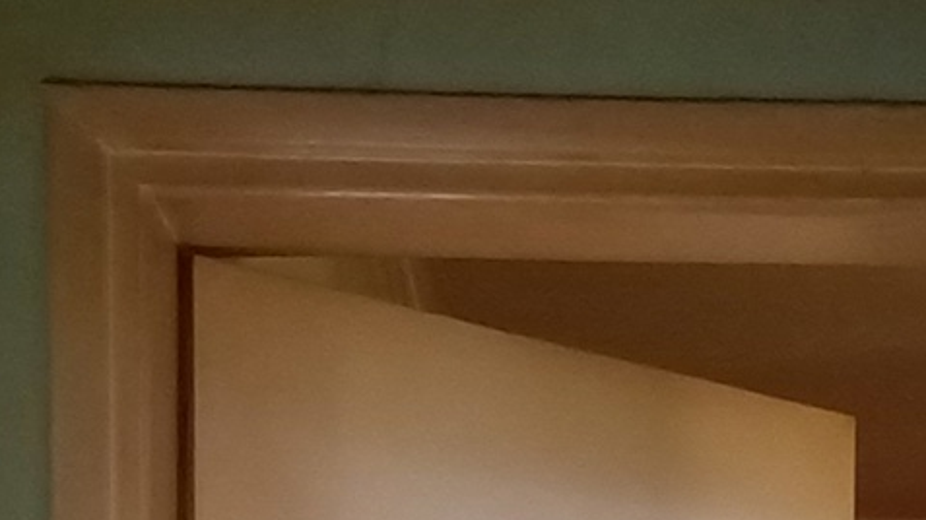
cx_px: 588
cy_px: 900
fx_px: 1399
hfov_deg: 36.4
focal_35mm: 57
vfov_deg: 17.6
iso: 250
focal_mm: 1.13
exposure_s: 1/25
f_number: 2.2
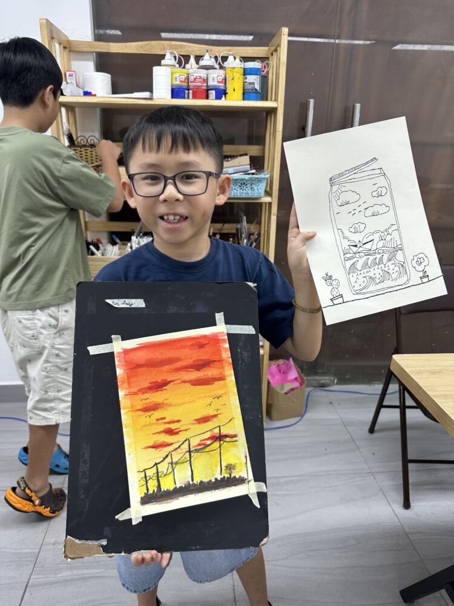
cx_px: 227
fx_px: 420
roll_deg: -2.1
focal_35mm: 24
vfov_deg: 71.6
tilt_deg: -19.6
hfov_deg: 56.8
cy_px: 303
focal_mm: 6.86
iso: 64
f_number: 1.78
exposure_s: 1/100
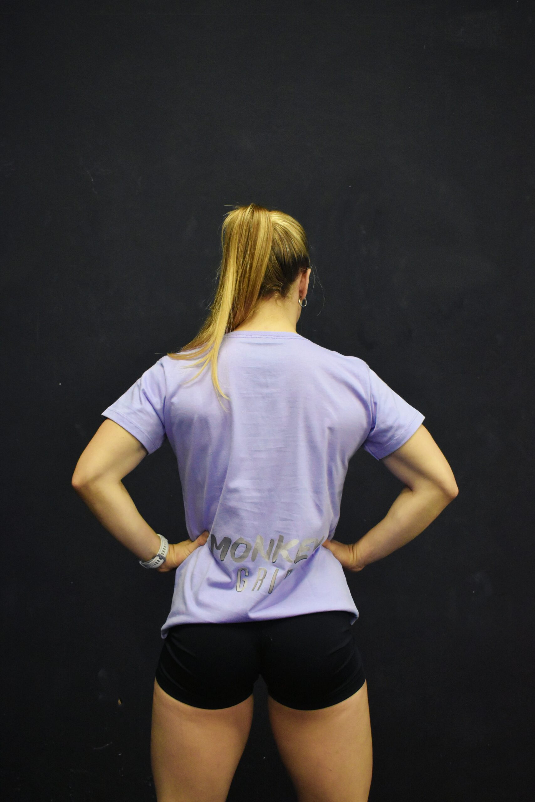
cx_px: 268
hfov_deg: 33.0
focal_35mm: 40
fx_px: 903
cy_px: 401
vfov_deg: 47.9
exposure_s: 1/50
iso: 3200
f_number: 4
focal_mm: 27
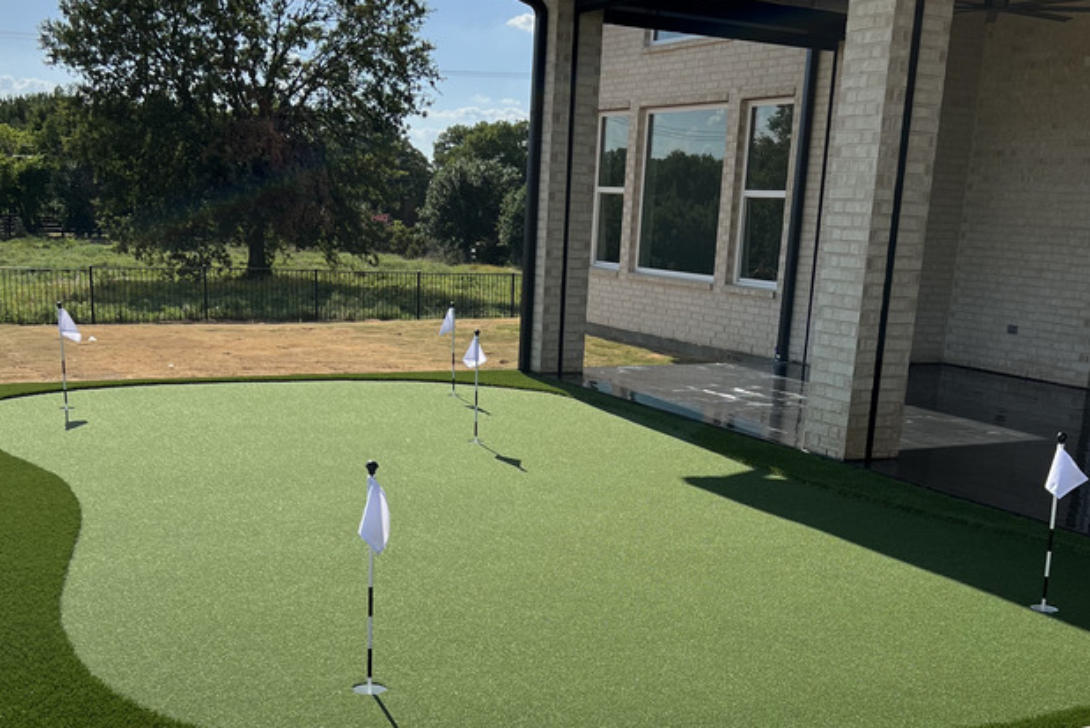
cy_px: 569
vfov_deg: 29.9
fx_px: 1332
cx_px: 562
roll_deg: -3.1
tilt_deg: -14.7
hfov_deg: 44.5
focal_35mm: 44
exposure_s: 1/5587
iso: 50
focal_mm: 5.7
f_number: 1.5
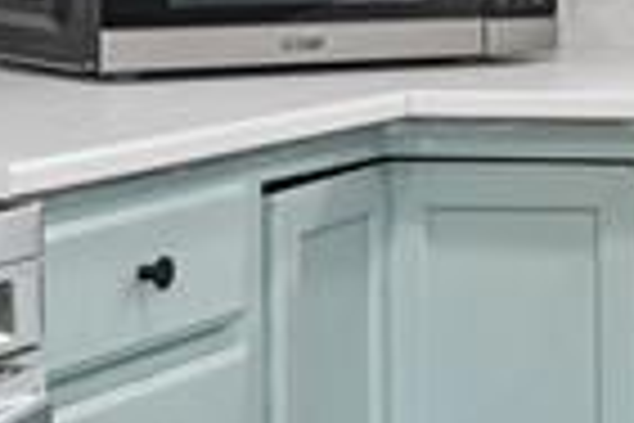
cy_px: -184
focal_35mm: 152
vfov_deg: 8.8
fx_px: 2677
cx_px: 1556
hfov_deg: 11.2
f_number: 9
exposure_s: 1/2
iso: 100
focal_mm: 14
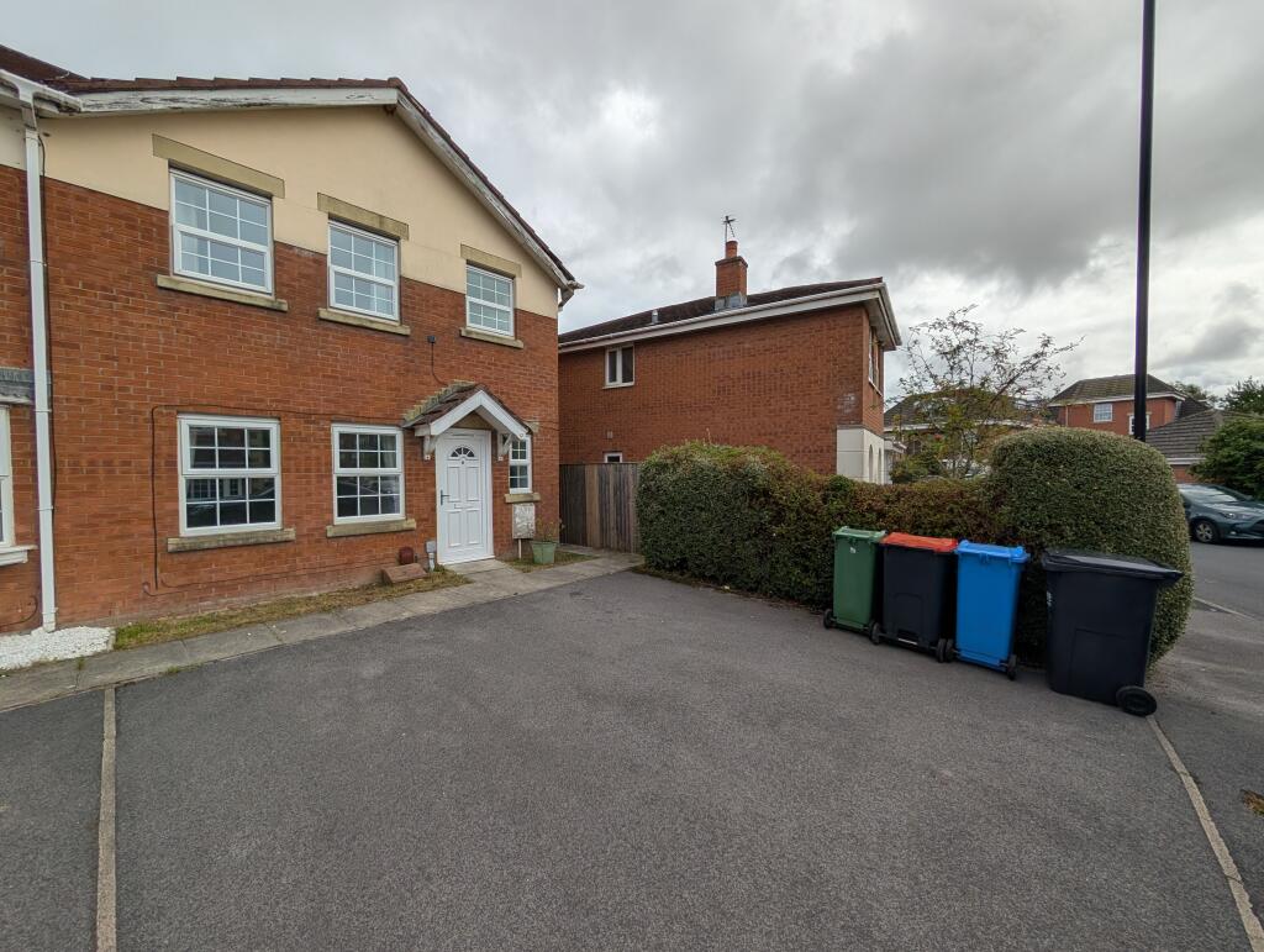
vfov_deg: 94.6
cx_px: 632
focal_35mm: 12
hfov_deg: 110.5
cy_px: 476
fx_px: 439
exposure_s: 1/5848
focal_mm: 2.02
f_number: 1.7
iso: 56
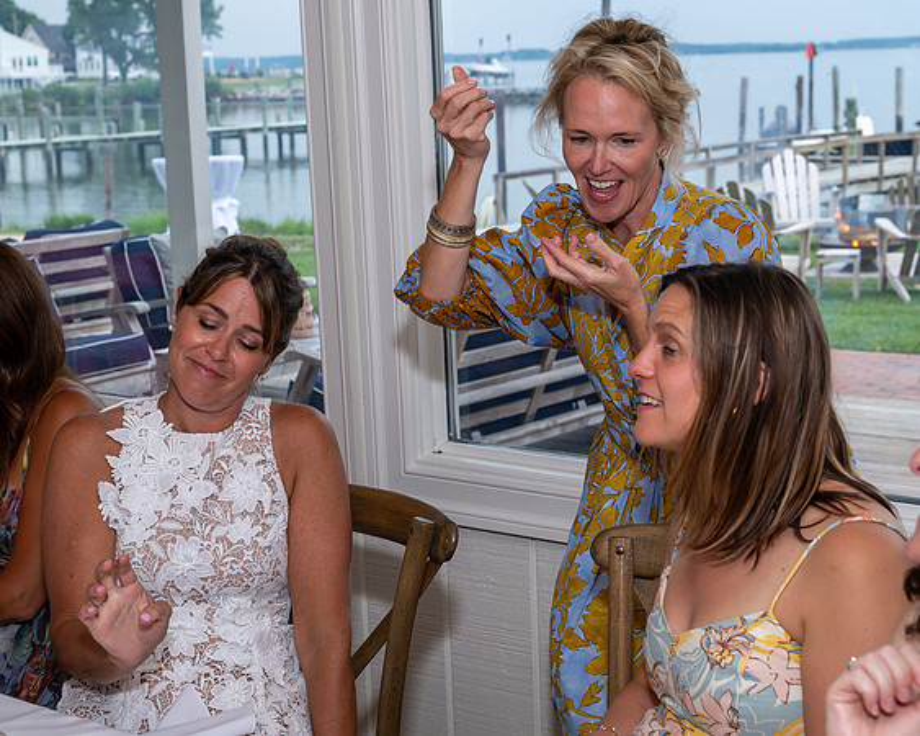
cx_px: 436
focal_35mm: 60
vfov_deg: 25.5
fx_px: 1625
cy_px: 383
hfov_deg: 31.6
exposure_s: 1/250
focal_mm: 51
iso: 640
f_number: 7.1
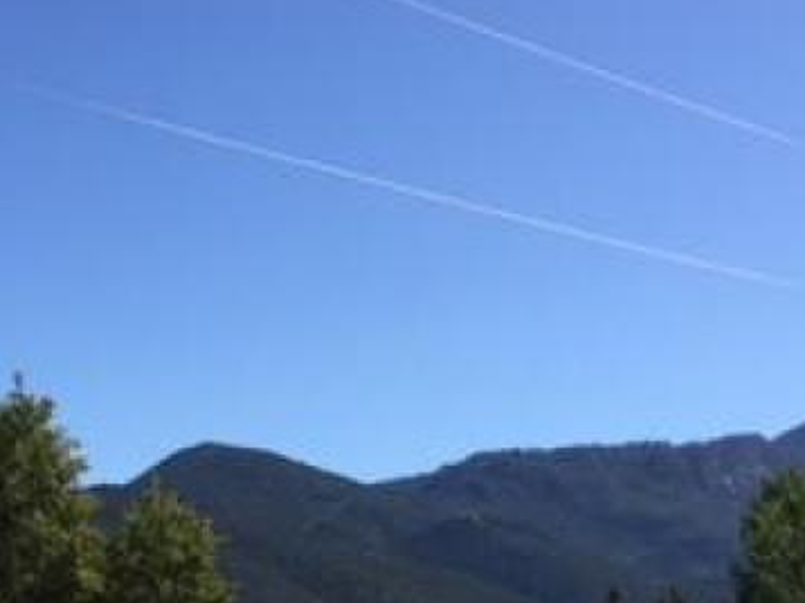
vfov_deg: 17.1
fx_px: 1929
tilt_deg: -1.8
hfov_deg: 23.4
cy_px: 700
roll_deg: -1.6
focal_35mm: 83
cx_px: 214
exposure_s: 1/1883
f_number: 2.2
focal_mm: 4.15
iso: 32
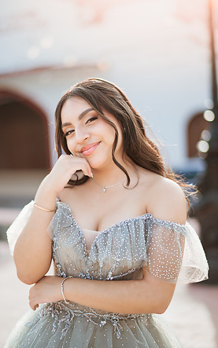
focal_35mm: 60
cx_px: 109
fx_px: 570
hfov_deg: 21.6
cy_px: 175
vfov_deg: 34.0
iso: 100
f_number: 1.4
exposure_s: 1/2500
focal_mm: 58
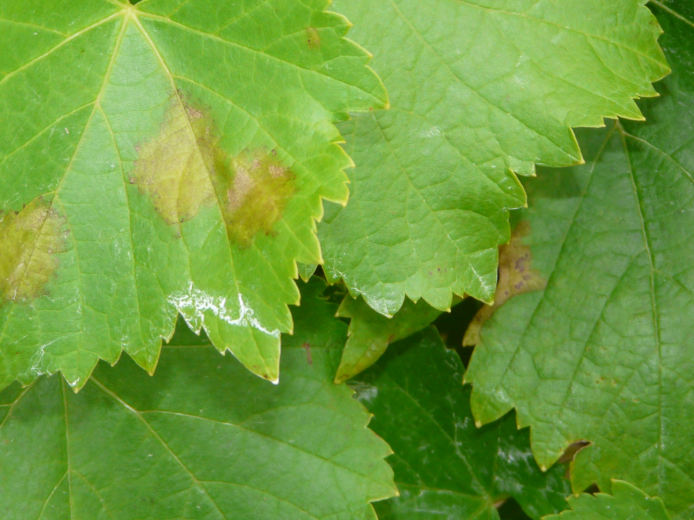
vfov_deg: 7.9
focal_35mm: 188
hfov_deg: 10.5
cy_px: 191
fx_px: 3769
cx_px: 207
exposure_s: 1/200
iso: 100
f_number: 4
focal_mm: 19.2
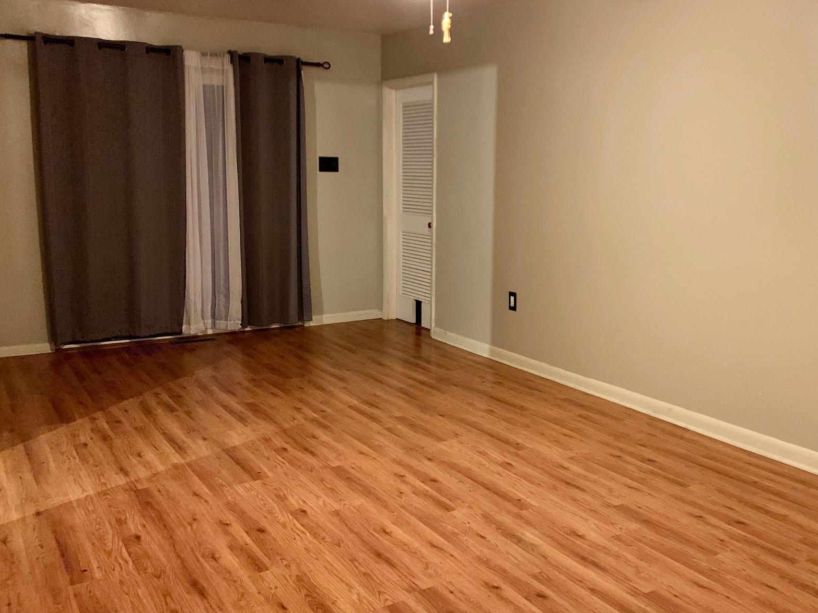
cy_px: 266
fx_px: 804
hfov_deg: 53.6
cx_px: 491
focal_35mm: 34
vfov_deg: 41.7
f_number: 1.8
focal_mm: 4.25
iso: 640
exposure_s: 1/24
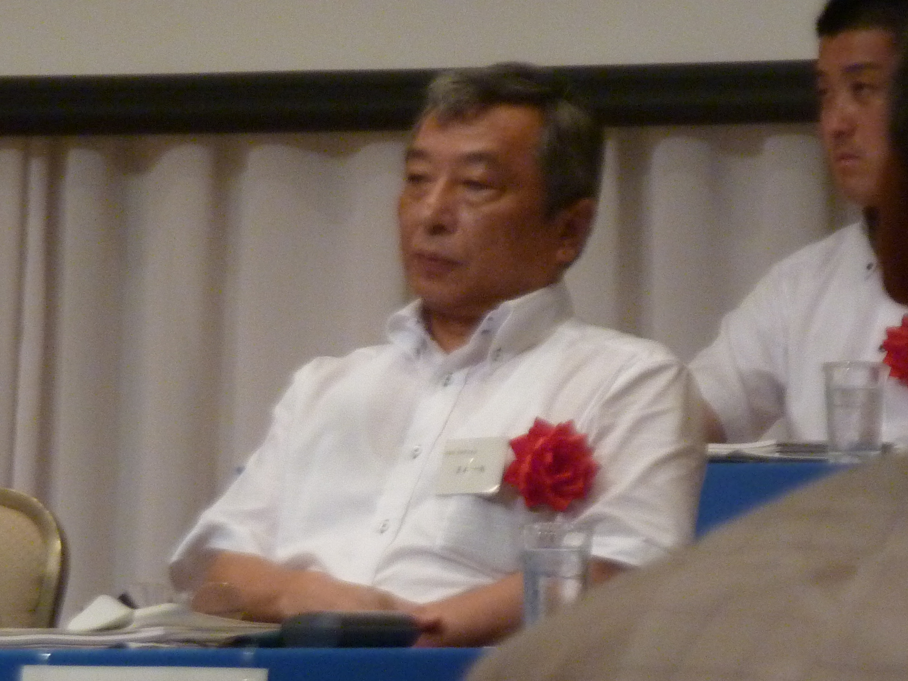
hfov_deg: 3.7
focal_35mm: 535
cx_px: 454
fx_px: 14033
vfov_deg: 2.8
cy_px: 340
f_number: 4.9
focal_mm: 49.2
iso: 400
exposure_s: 1/50
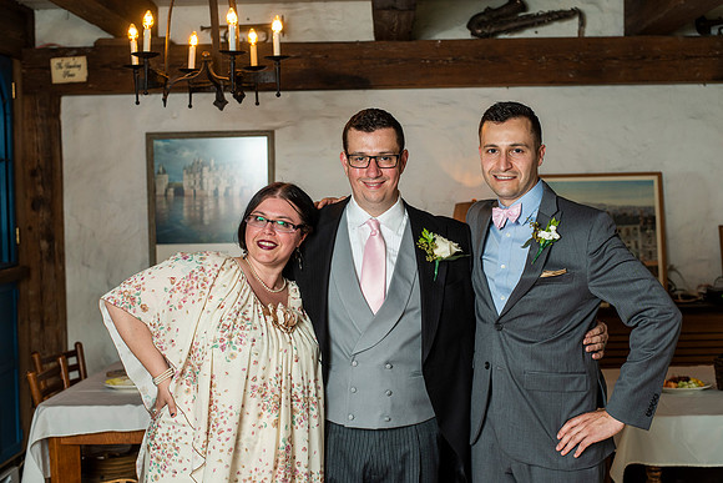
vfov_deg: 25.6
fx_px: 1063
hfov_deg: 37.6
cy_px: 227
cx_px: 382
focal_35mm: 53
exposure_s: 1/80
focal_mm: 50
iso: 500
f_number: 4
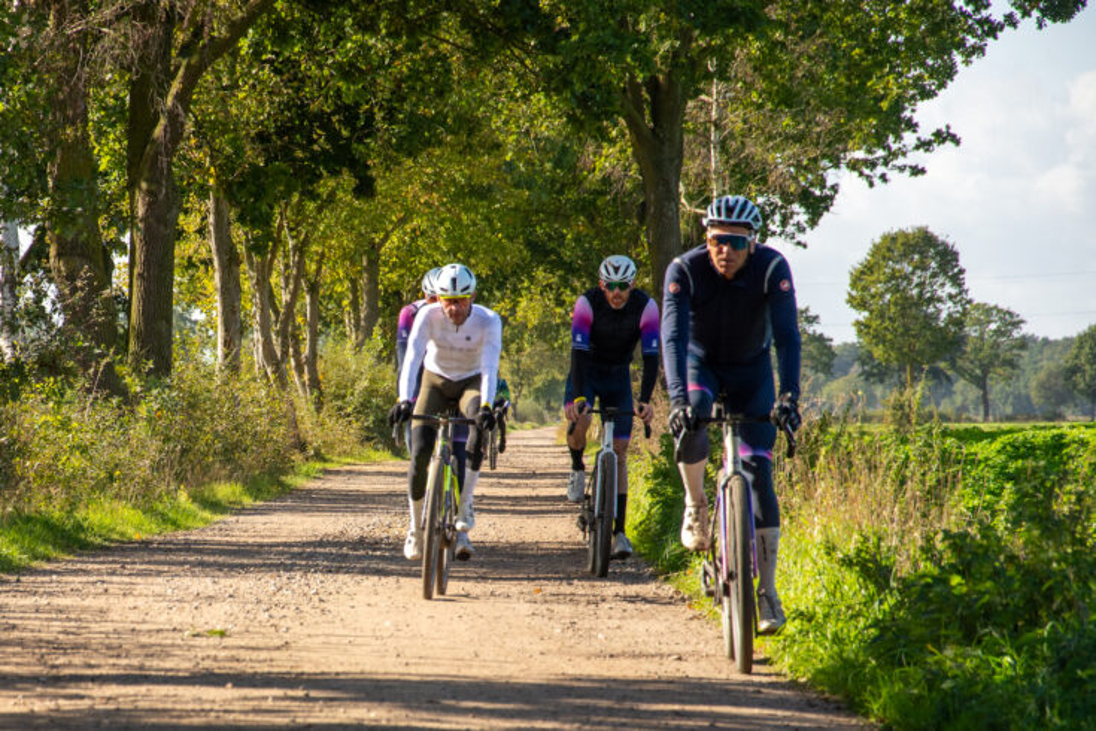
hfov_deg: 9.0
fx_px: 6953
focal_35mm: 228
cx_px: 301
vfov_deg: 6.0
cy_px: 530
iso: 400
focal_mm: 105
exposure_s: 1/1000
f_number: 7.1
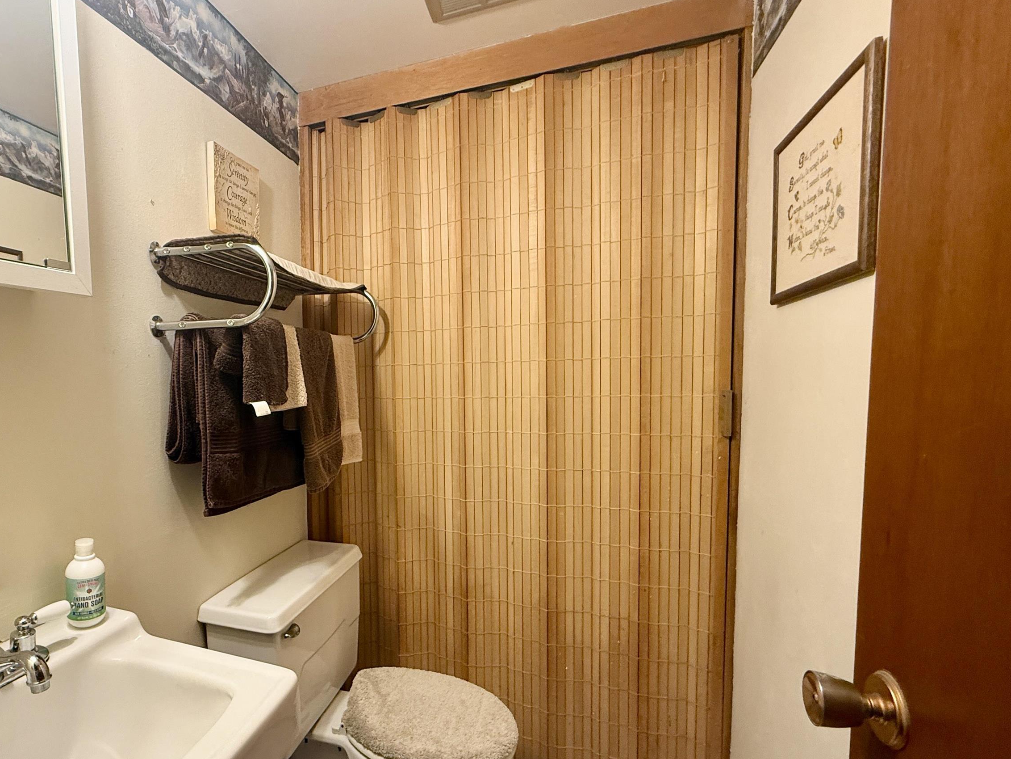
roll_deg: +2.1
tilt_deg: -4.3
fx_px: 555
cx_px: 345
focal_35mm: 19
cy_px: 426
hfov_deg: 82.1
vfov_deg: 68.4
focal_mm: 2.22
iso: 250
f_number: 2.2
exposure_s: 1/60
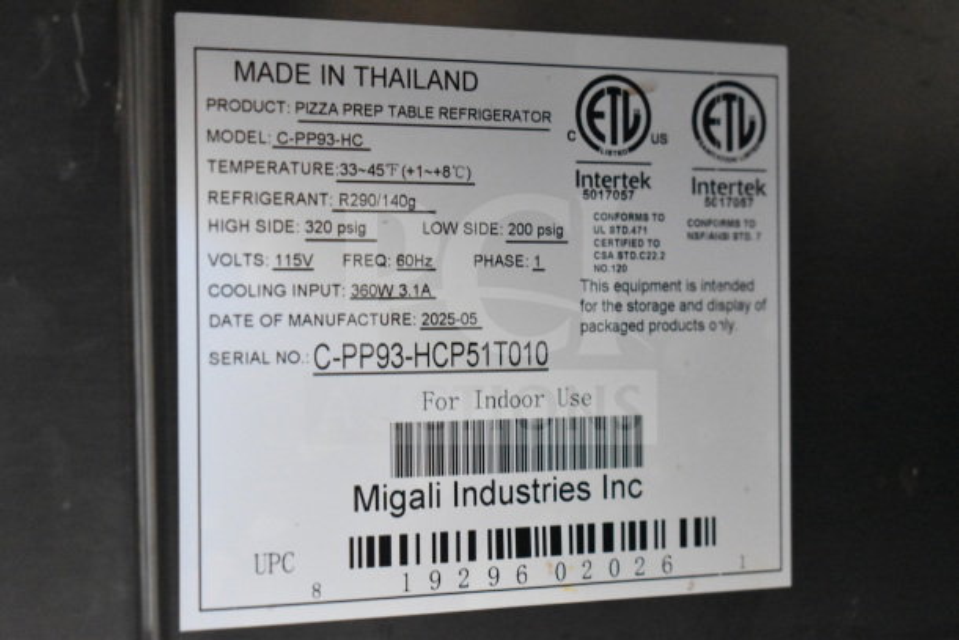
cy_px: 320
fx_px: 2078
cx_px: 480
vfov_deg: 17.5
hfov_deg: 26.0
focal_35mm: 78
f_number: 5.6
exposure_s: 1/80
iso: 9000
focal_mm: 52
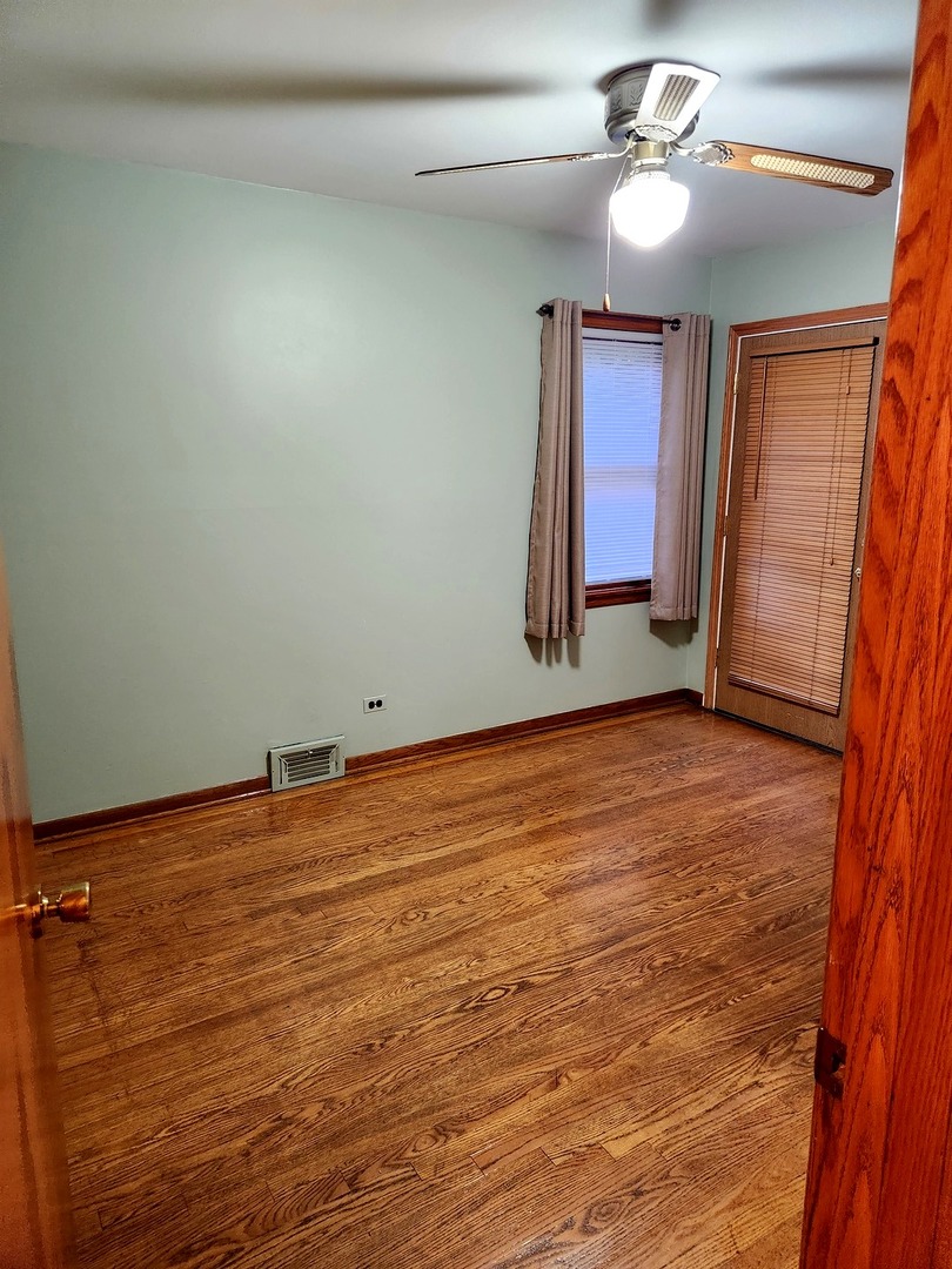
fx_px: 843
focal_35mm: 23
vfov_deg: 73.9
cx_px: 476
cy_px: 634
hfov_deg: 58.9
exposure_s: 1/60
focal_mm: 5.4
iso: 640
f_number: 1.8
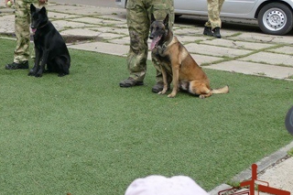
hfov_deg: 21.6
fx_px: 724
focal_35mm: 89
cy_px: 42
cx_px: -33
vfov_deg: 15.3
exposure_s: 1/800
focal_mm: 13.97
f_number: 3.1
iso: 125
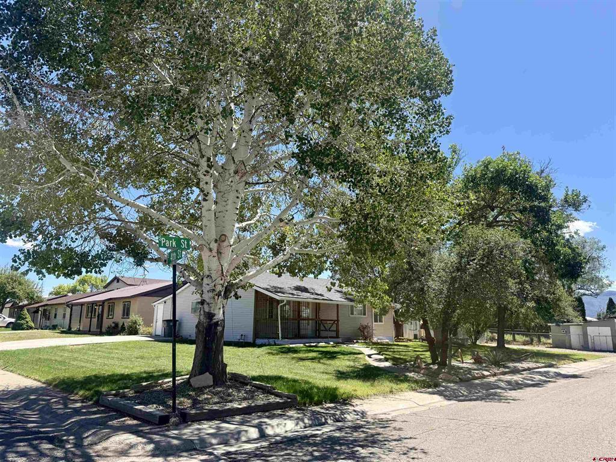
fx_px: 427
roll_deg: +0.7
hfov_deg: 71.6
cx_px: 308
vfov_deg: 56.8
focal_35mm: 24
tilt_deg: +13.1
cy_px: 231
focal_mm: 6.76
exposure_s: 1/2703
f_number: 1.78
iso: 80
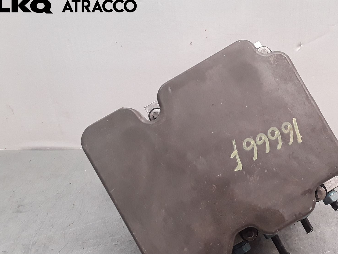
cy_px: 175
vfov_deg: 36.3
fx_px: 381
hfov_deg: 46.9
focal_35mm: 39
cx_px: 231
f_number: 1.9
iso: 100
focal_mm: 2.91
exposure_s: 1/100
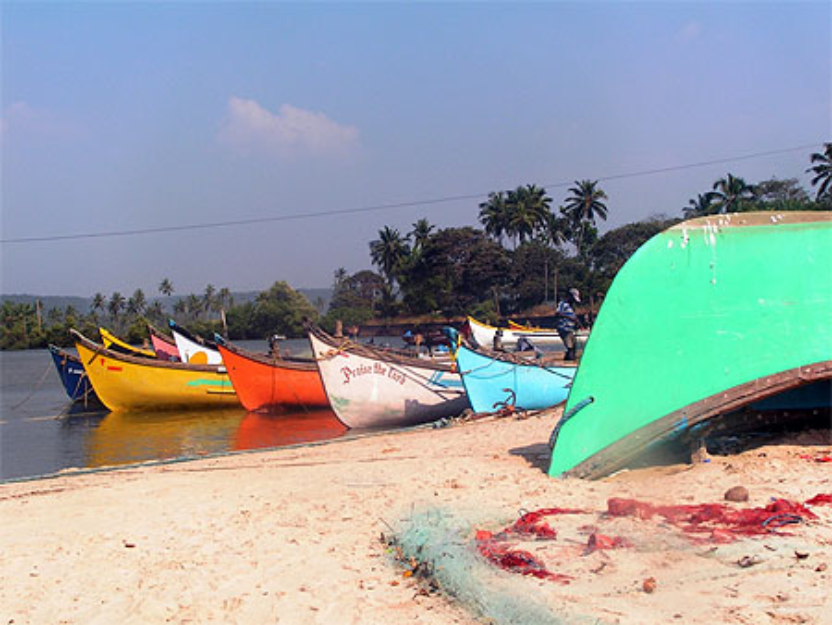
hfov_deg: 35.5
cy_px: 312
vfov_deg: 27.1
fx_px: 1299
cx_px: 416
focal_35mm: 54
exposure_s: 1/400
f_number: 5.6
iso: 50
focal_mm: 9
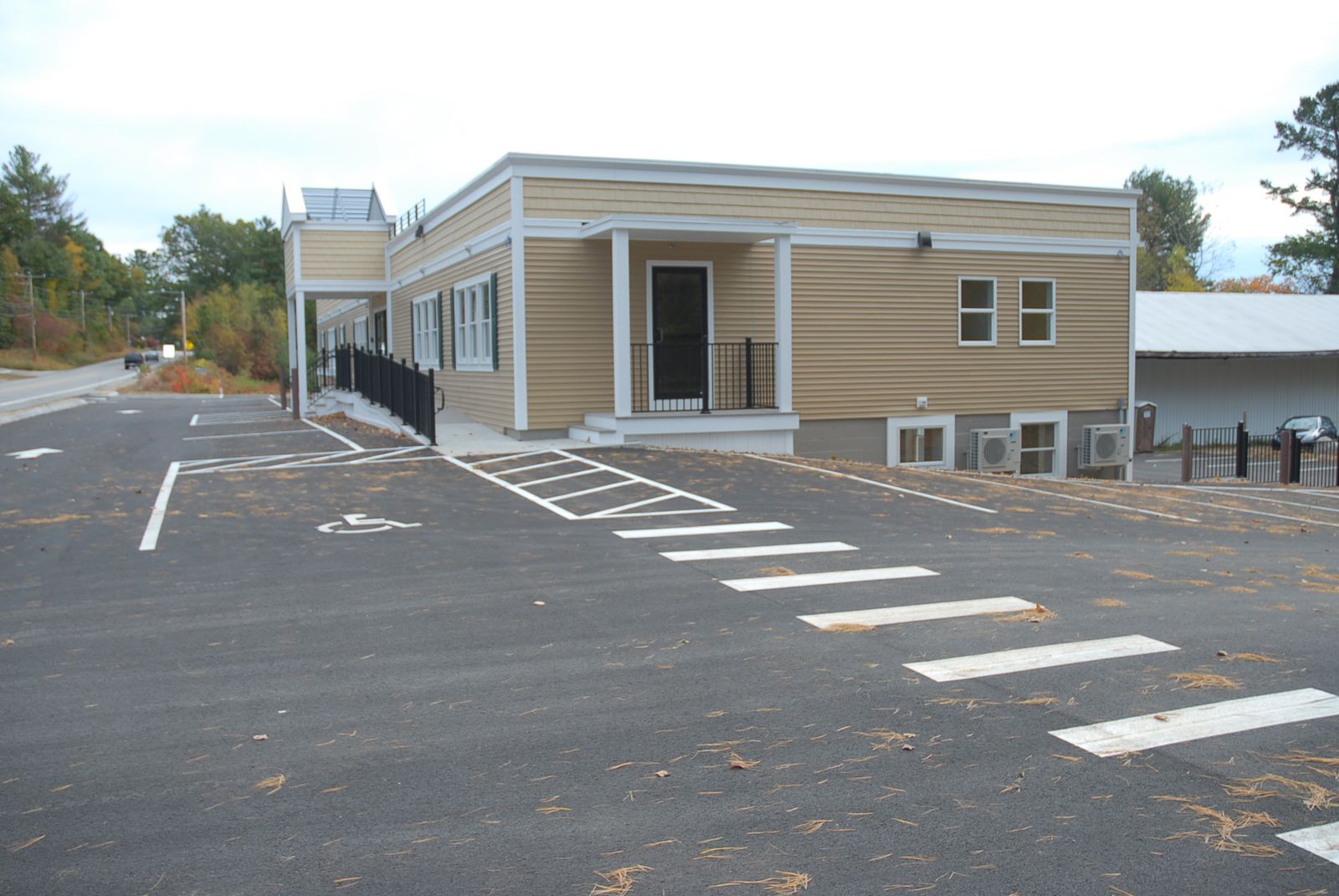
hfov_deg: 57.2
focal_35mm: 33
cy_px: 448
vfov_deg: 40.1
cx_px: 670
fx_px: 1229
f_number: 4
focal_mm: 22
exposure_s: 1/250
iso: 100
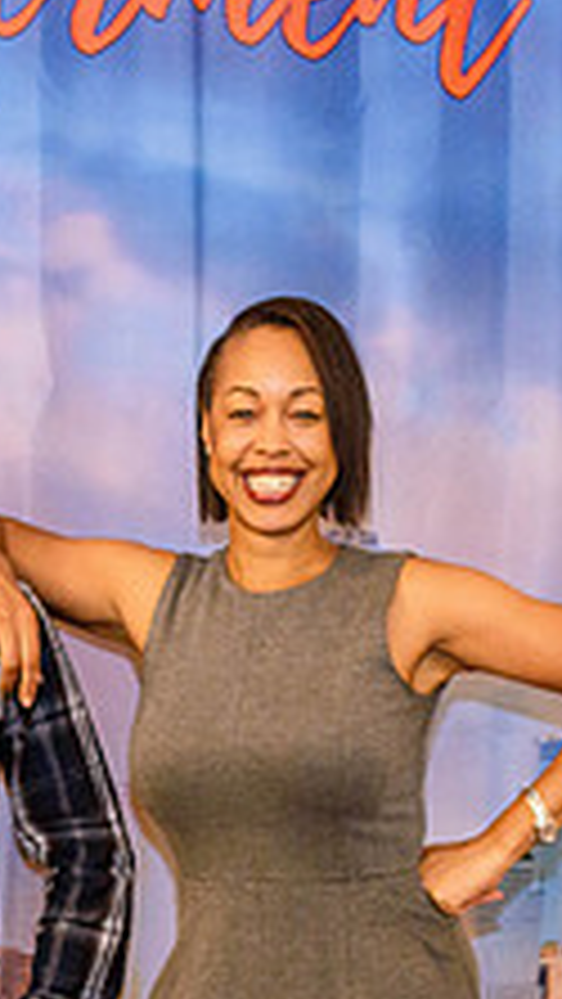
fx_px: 2277
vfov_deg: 24.3
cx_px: 77
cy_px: 801
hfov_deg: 14.0
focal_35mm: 86
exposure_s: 1/60
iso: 800
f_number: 3.5
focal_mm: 18
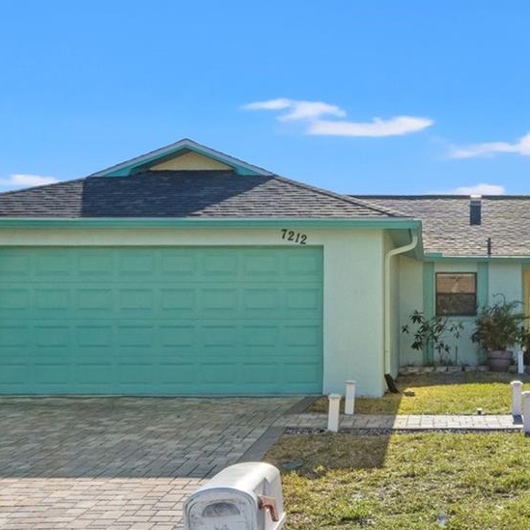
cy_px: 308
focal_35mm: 58
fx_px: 998
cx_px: 460
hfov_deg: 28.8
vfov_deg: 29.7
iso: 400
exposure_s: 1/1600
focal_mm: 15.5
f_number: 8
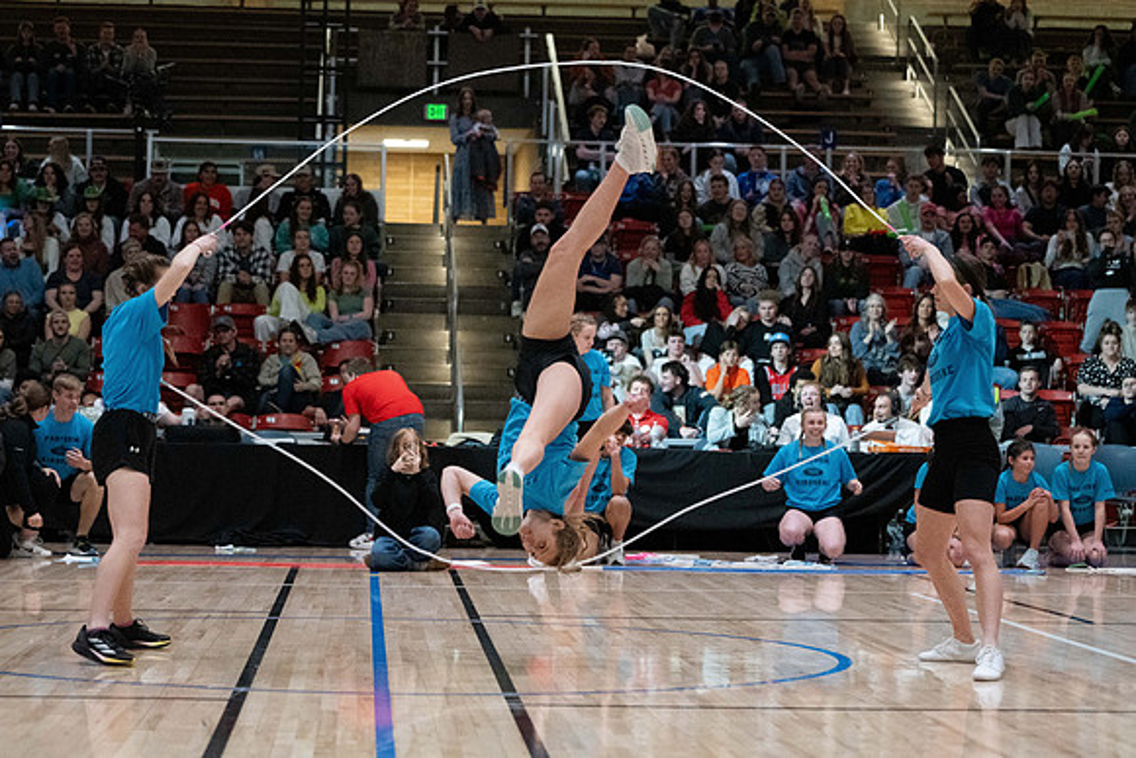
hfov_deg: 23.5
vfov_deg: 15.8
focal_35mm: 86
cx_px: 530
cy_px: 349
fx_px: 2727
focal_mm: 70
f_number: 2.8
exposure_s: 1/1000
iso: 8000
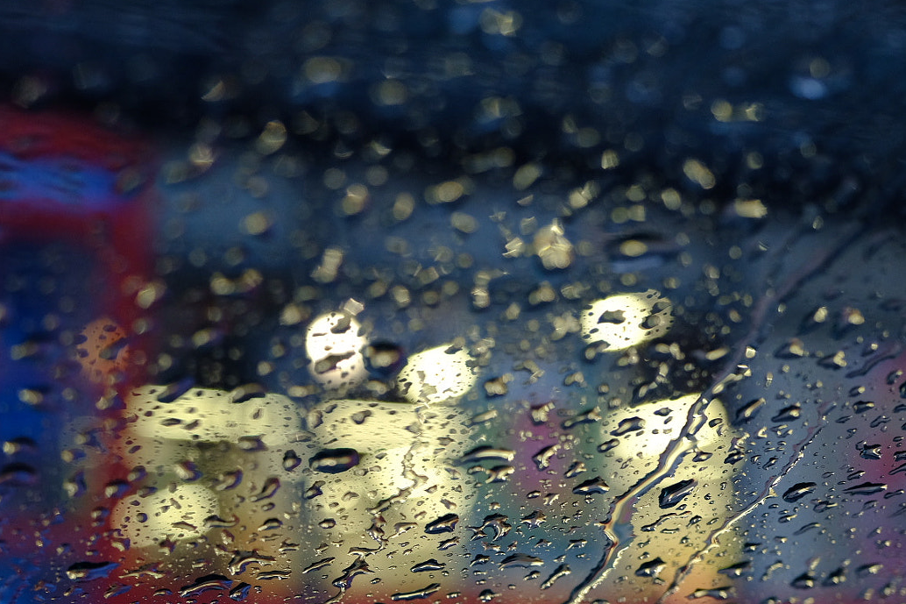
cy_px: 398
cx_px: 333
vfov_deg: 20.8
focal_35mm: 65
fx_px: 1635
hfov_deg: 30.8
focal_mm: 28.3
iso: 640
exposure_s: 1/60
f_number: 2.8
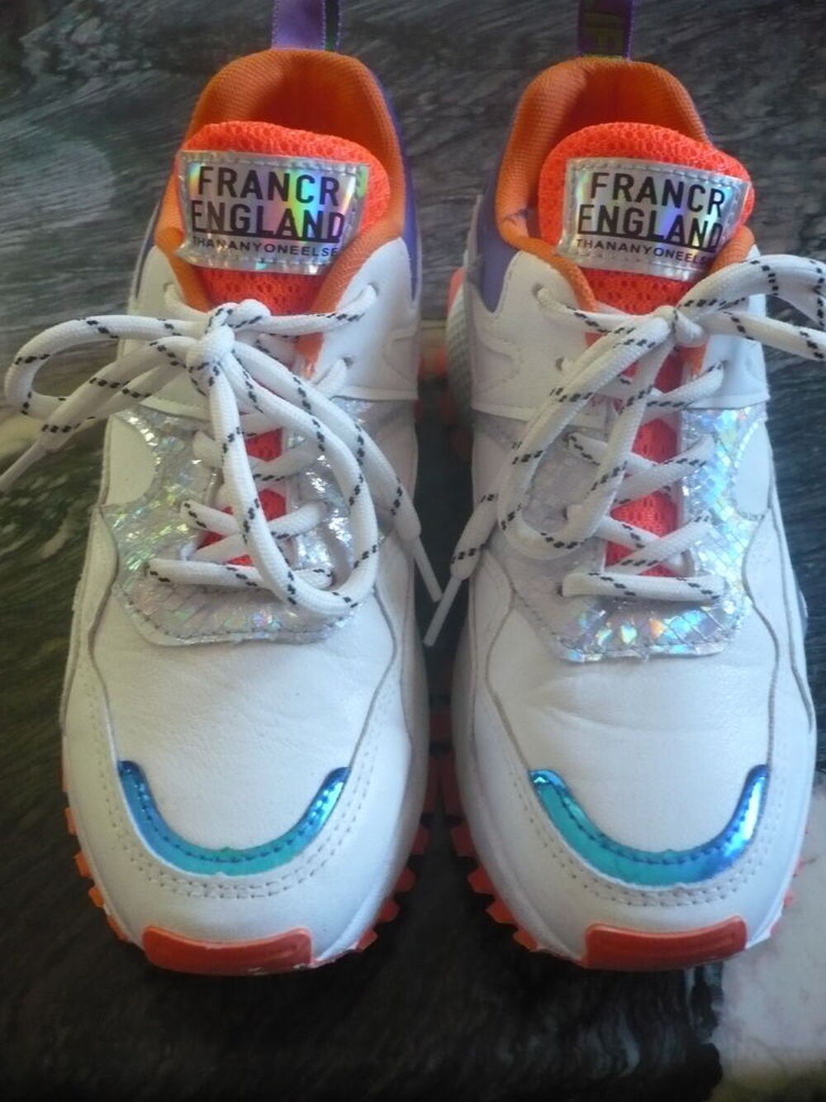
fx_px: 1113
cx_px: 413
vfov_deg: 52.6
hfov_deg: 40.7
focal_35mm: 35
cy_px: 551
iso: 320
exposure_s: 1/30
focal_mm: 5.8
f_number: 2.8
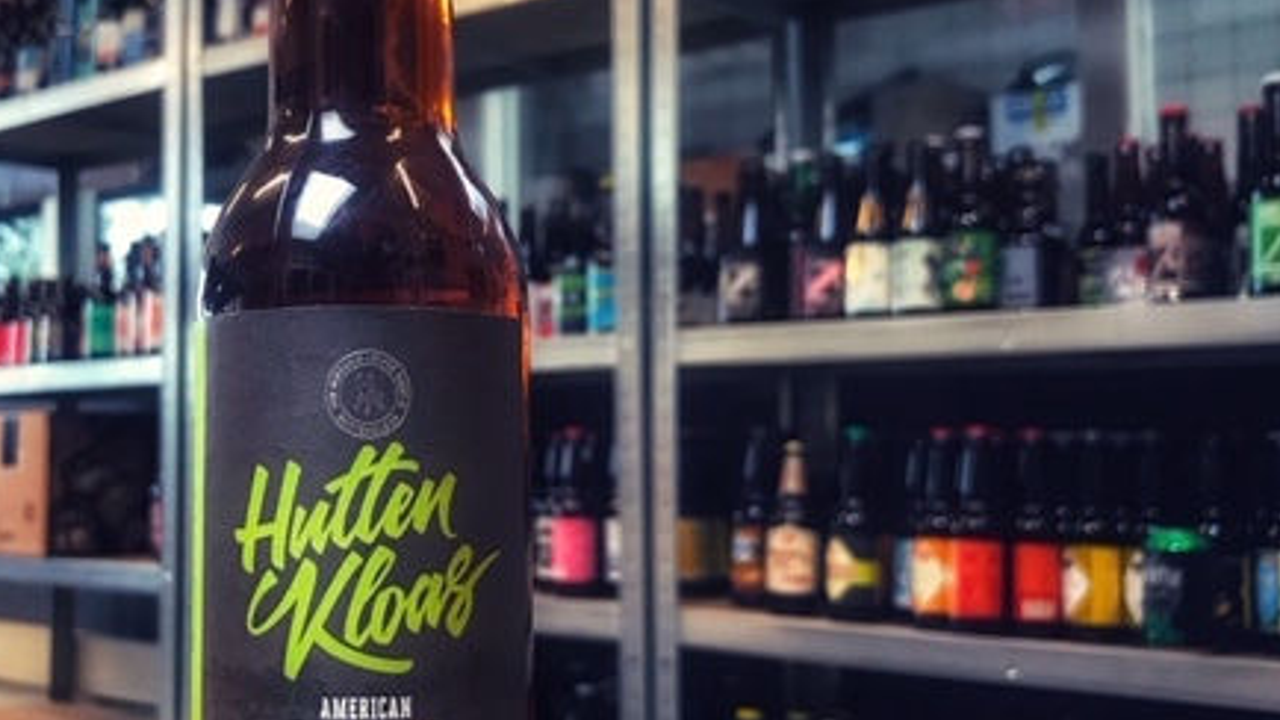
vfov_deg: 26.5
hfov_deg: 44.8
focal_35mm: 45
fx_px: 1527
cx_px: 434
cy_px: 369
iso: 80
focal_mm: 3.99
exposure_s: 1/17
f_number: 1.8
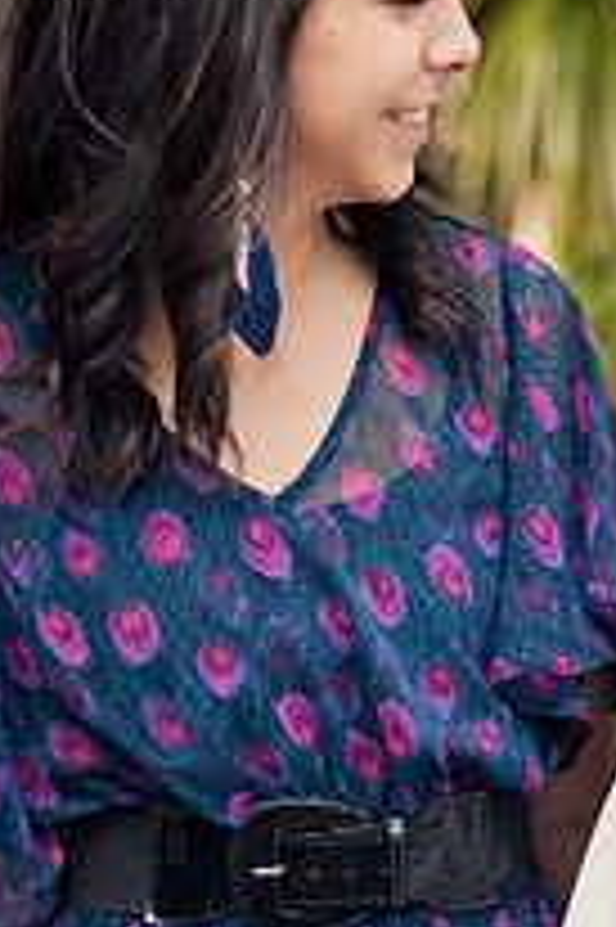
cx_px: 654
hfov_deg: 6.0
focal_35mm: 229
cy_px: 508
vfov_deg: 9.0
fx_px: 5887
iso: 320
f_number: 2.8
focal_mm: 105
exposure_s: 1/640
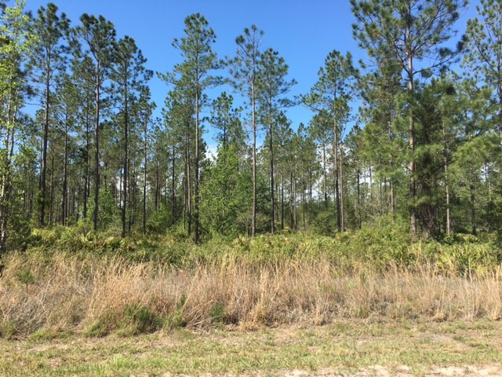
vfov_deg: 48.2
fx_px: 421
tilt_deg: +6.7
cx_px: 251
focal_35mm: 29
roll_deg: +0.0
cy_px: 188
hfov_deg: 61.7
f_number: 2.2
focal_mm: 4.15
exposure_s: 1/927
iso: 25
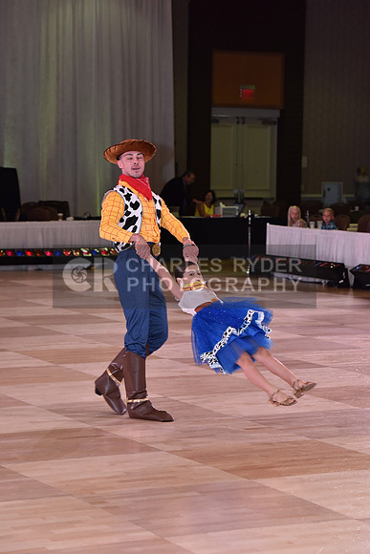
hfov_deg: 12.5
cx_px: 185
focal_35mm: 110
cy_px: 277
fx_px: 1695
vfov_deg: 18.6
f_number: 6.3
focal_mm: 110
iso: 1600
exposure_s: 1/250
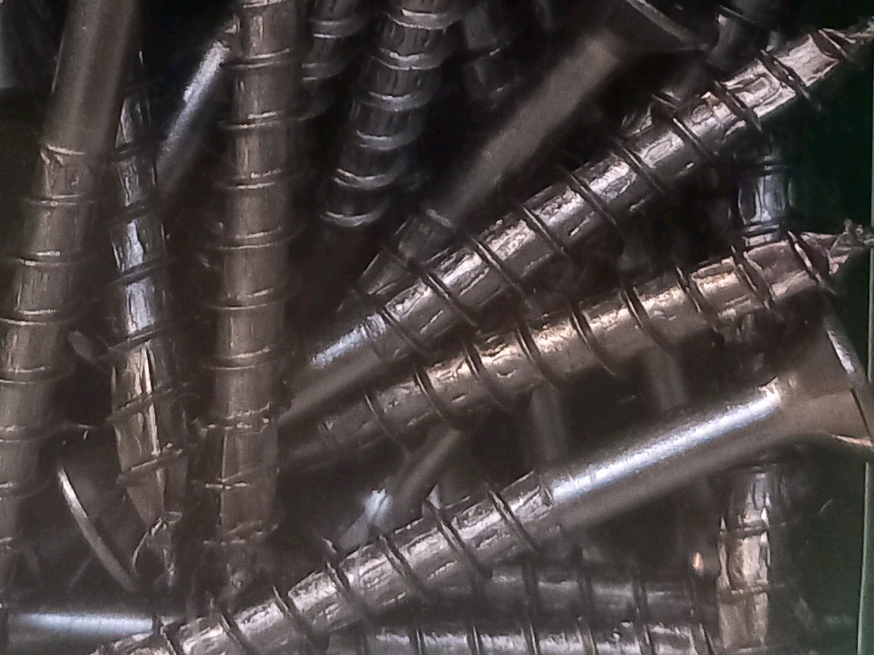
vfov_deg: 12.3
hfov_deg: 17.7
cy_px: -489
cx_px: 273
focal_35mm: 111
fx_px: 2803
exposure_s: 1/20
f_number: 1.8
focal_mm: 4
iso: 400
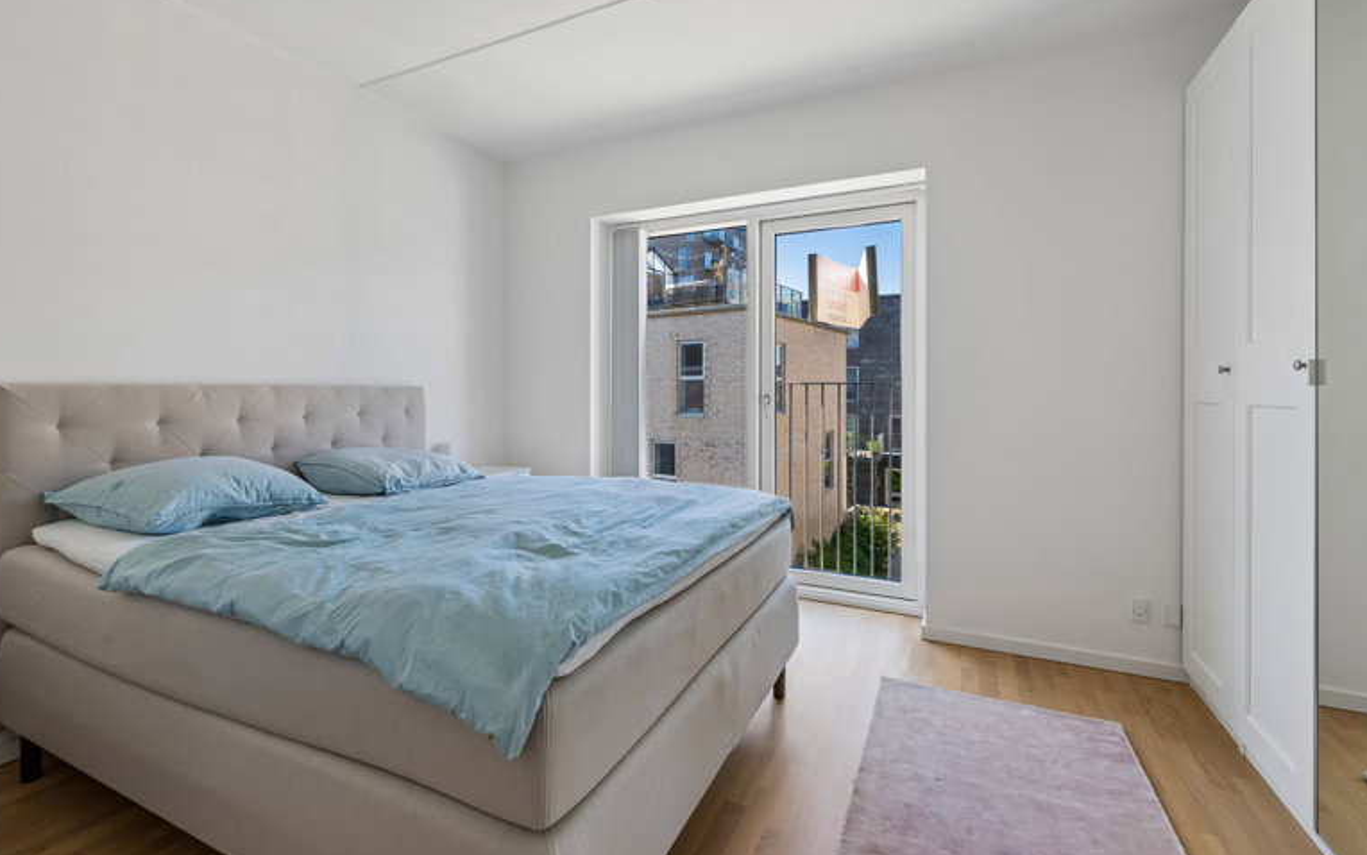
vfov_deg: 71.2
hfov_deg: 97.8
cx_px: 660
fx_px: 596
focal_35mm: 16
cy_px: 394
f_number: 8
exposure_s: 1/40
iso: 125
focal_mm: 15
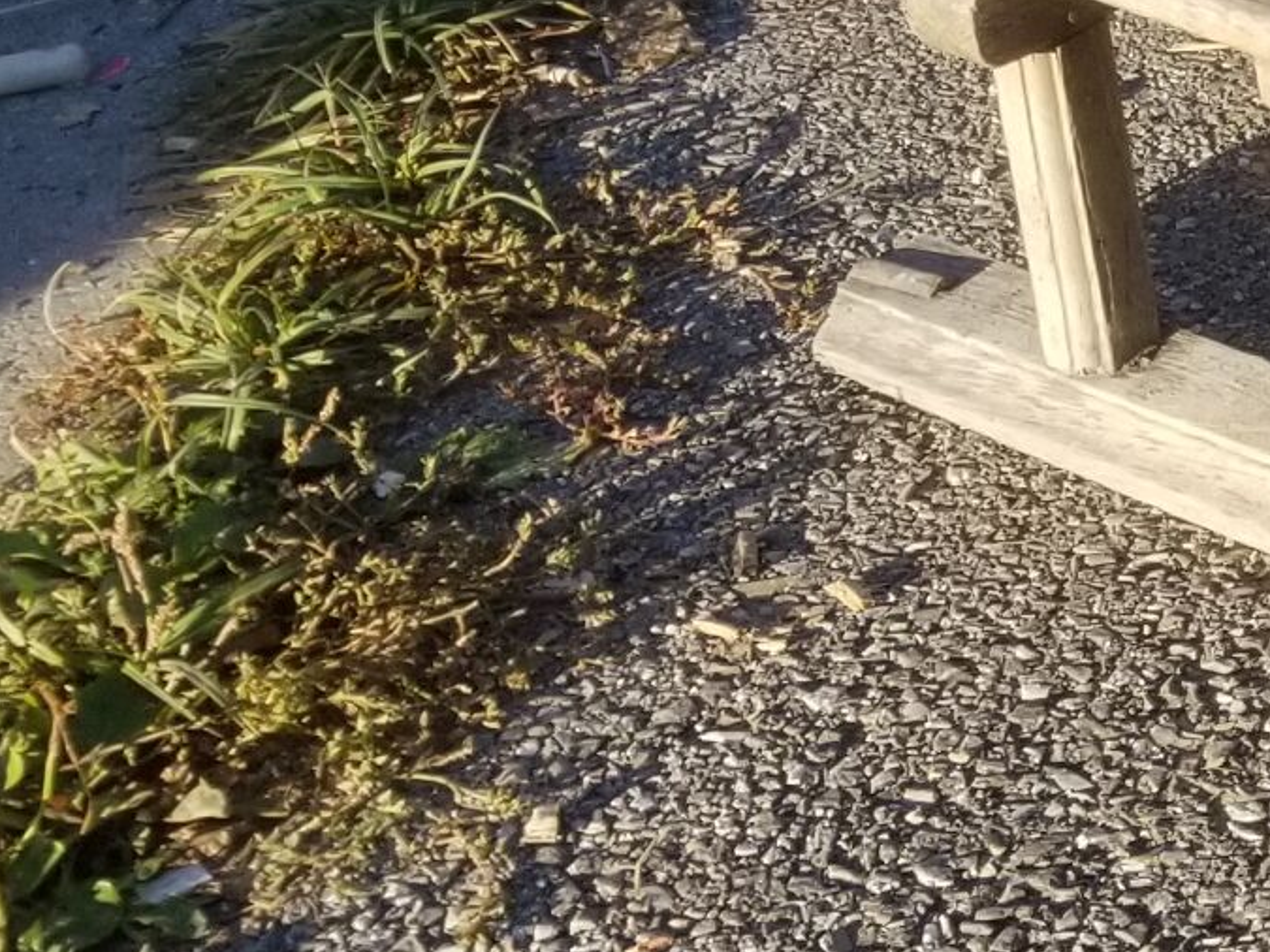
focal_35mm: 111
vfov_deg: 13.3
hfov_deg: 15.5
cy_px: 516
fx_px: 4072
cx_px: 2192
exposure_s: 1/680
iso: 50
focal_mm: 4.25
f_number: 1.7
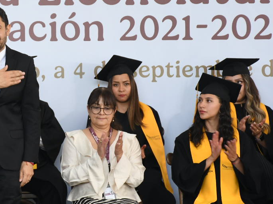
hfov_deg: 6.4
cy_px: 79
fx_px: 2422
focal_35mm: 307
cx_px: 10
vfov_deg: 4.8
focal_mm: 90
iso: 640
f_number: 5.6
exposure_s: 1/125
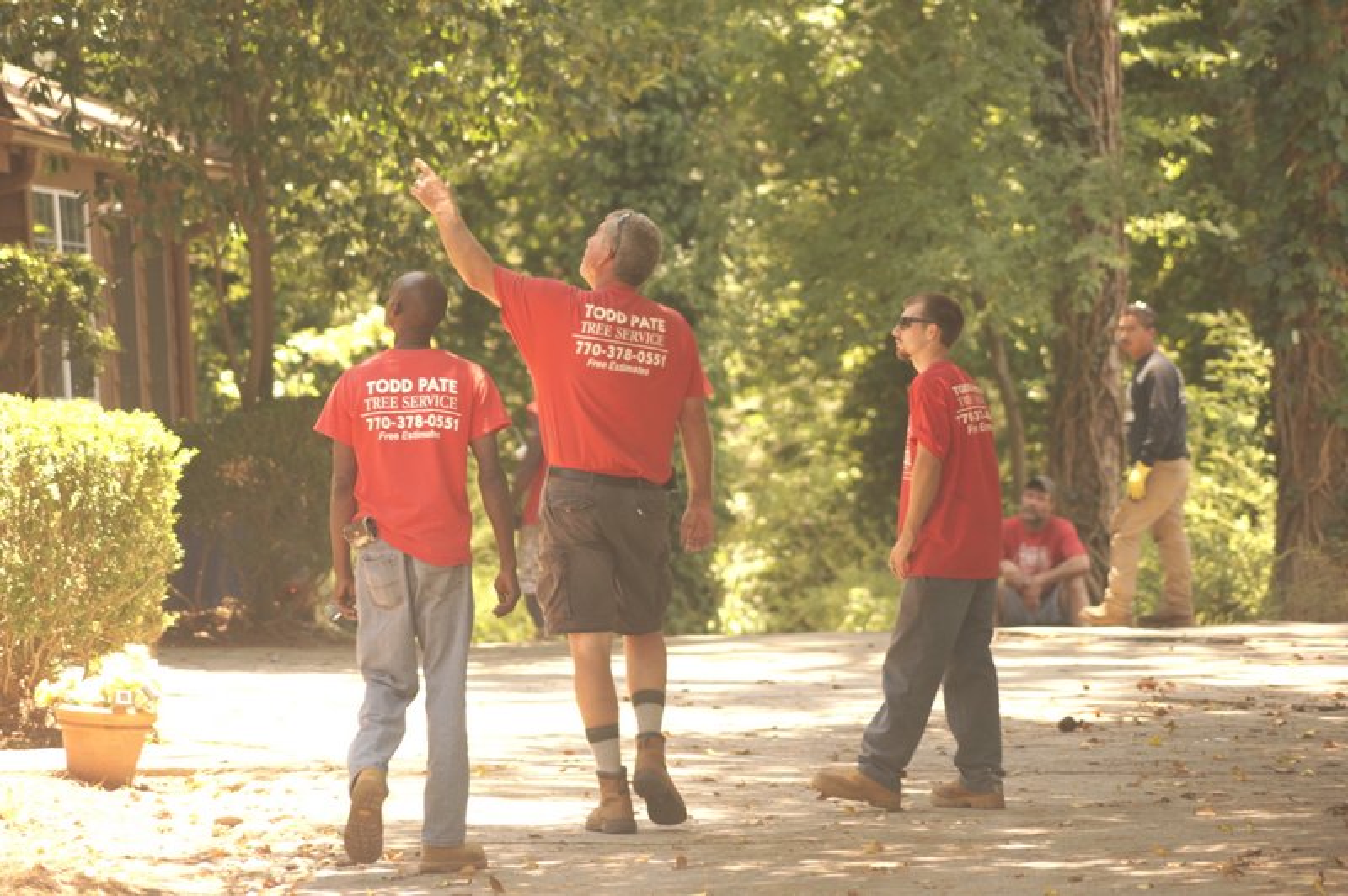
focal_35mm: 240
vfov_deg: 5.7
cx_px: 674
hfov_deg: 8.6
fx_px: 8979
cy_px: 448
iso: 400
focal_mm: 160
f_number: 5.6
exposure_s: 1/160
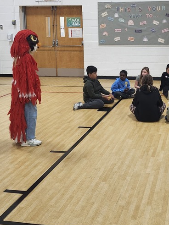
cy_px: 76
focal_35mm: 48
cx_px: 136
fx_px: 313
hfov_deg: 29.5
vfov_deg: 39.2
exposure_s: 1/120
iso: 320
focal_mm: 5.54
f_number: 1.8
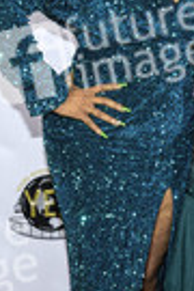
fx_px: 574
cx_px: 162
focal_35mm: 71
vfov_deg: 28.4
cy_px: 162
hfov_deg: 19.0
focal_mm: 24
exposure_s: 1/200
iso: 800
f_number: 5.6
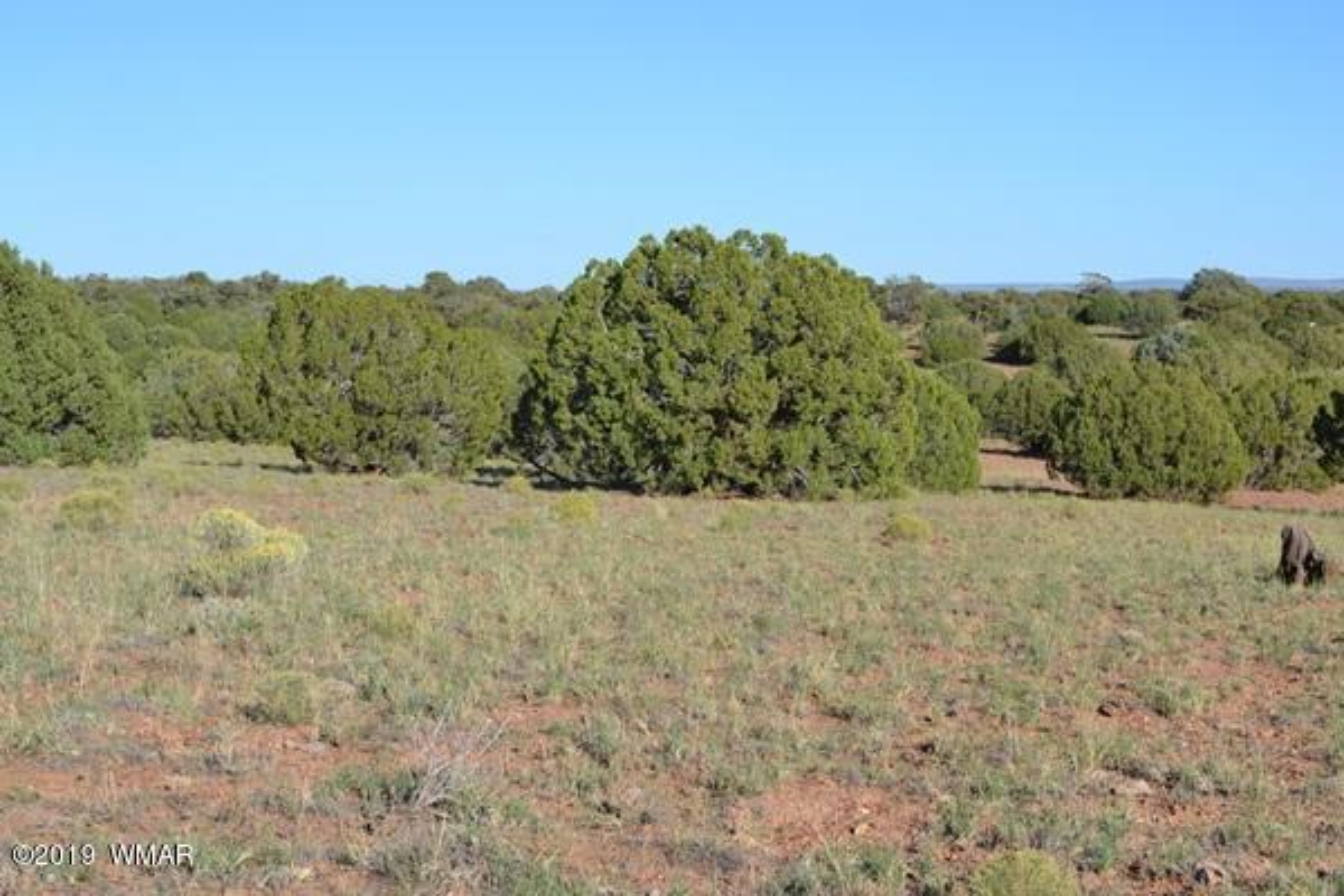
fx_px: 2464
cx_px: 672
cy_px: 448
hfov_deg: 30.5
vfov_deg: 20.6
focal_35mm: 66
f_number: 8
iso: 100
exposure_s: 1/250
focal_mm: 44
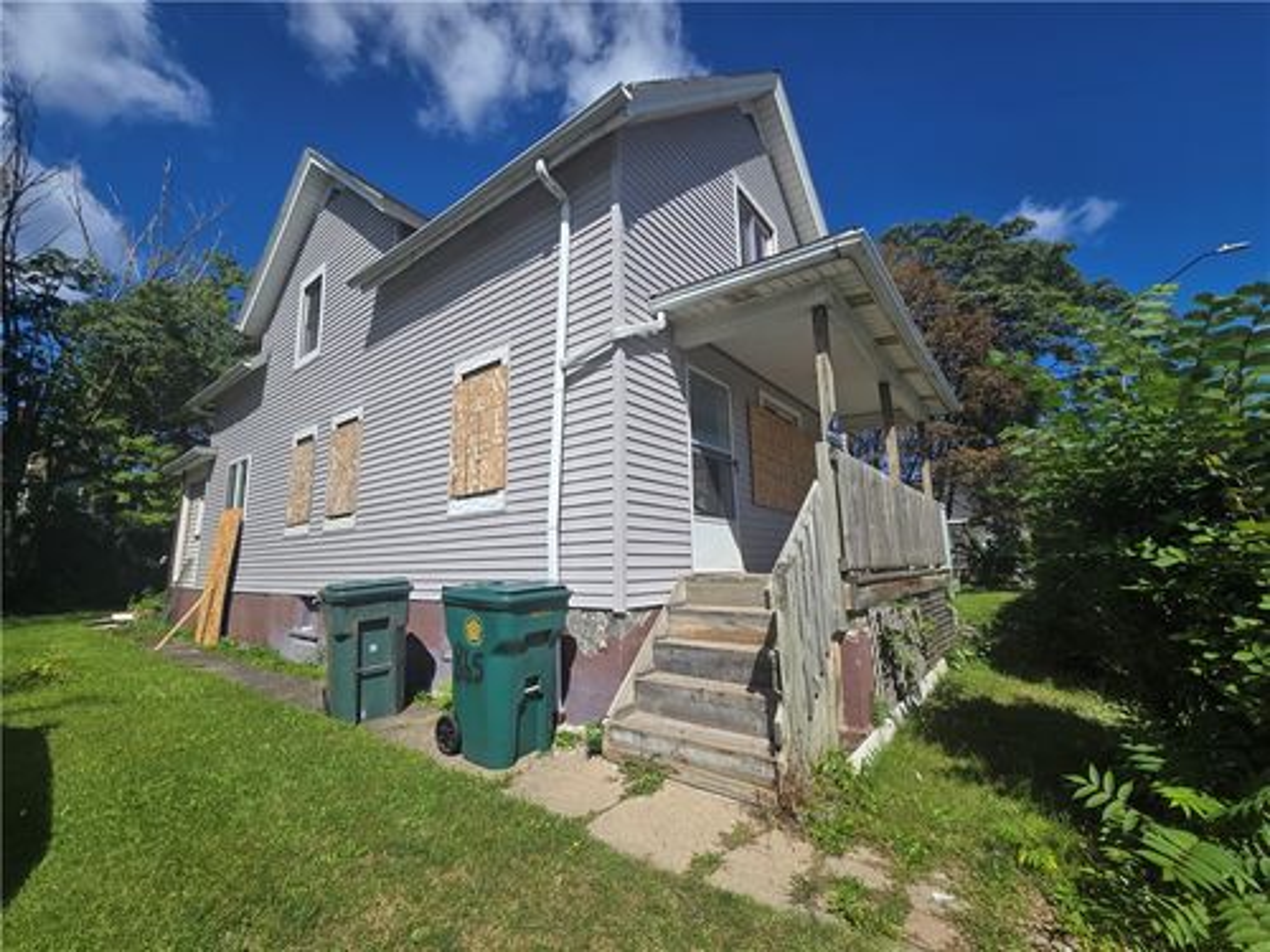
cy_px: 476
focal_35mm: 13
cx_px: 635
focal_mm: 2.2
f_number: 2.2
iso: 50
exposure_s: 1/2635
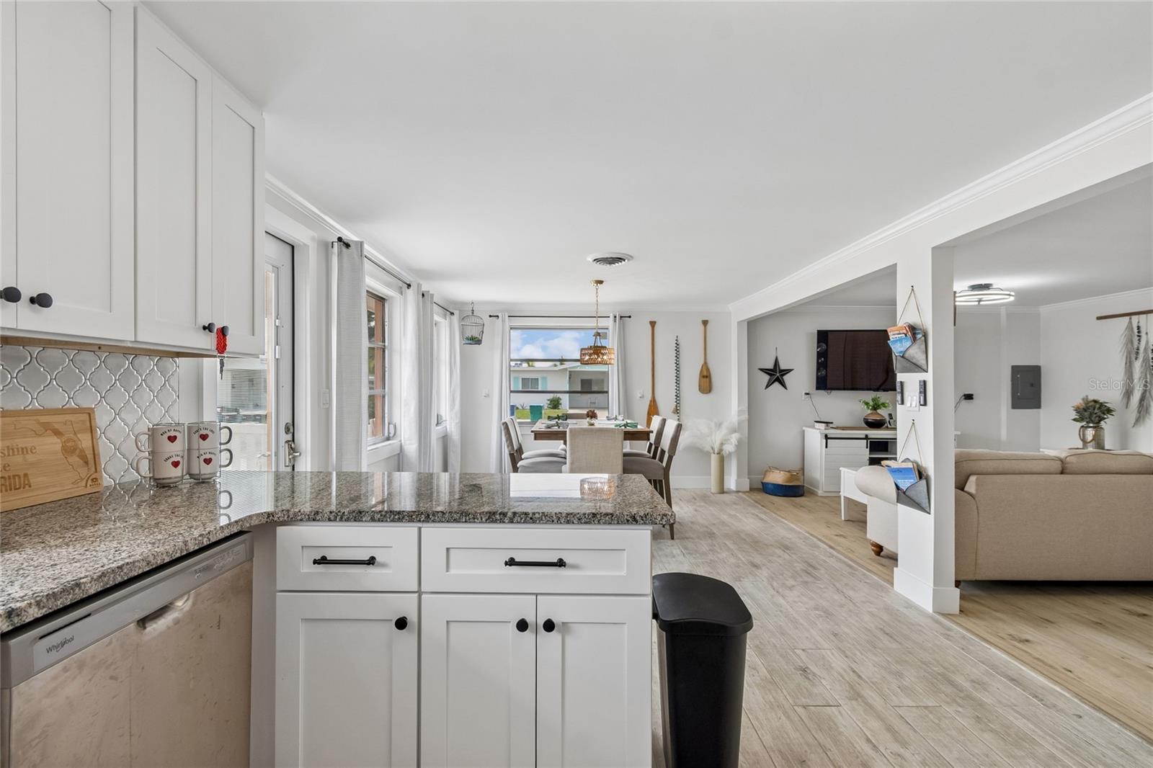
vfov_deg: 77.3
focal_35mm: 15
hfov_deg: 100.4
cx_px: 576
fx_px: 480
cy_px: 384
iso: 100
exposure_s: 1/30
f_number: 7.1
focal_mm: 10
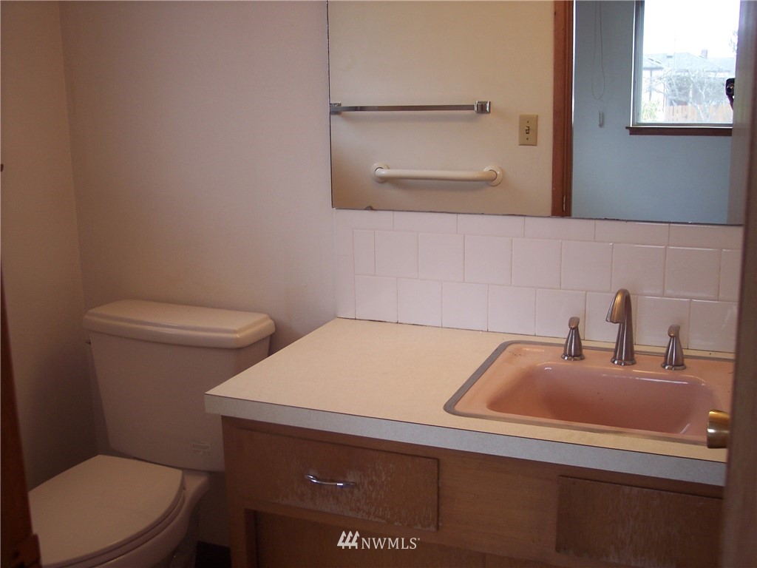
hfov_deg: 47.9
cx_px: 378
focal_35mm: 39
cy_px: 284
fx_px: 853
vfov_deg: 36.8
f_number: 2.8
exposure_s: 1/60
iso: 100
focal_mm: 8
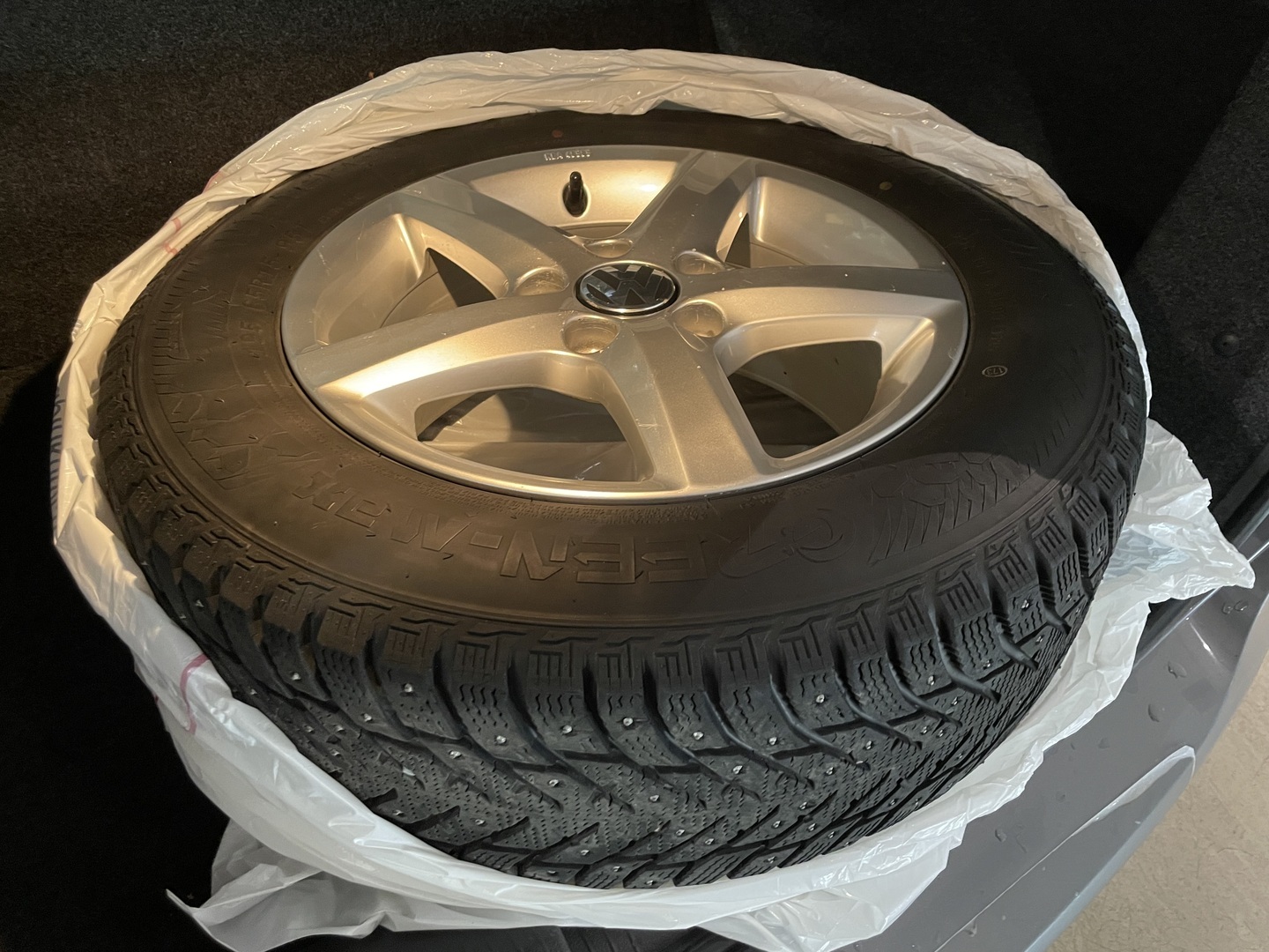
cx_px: 634
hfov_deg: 67.3
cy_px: 476
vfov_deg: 53.1
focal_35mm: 26
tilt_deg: -56.6
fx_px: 953
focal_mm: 4.2
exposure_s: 1/30
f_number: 1.6
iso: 640
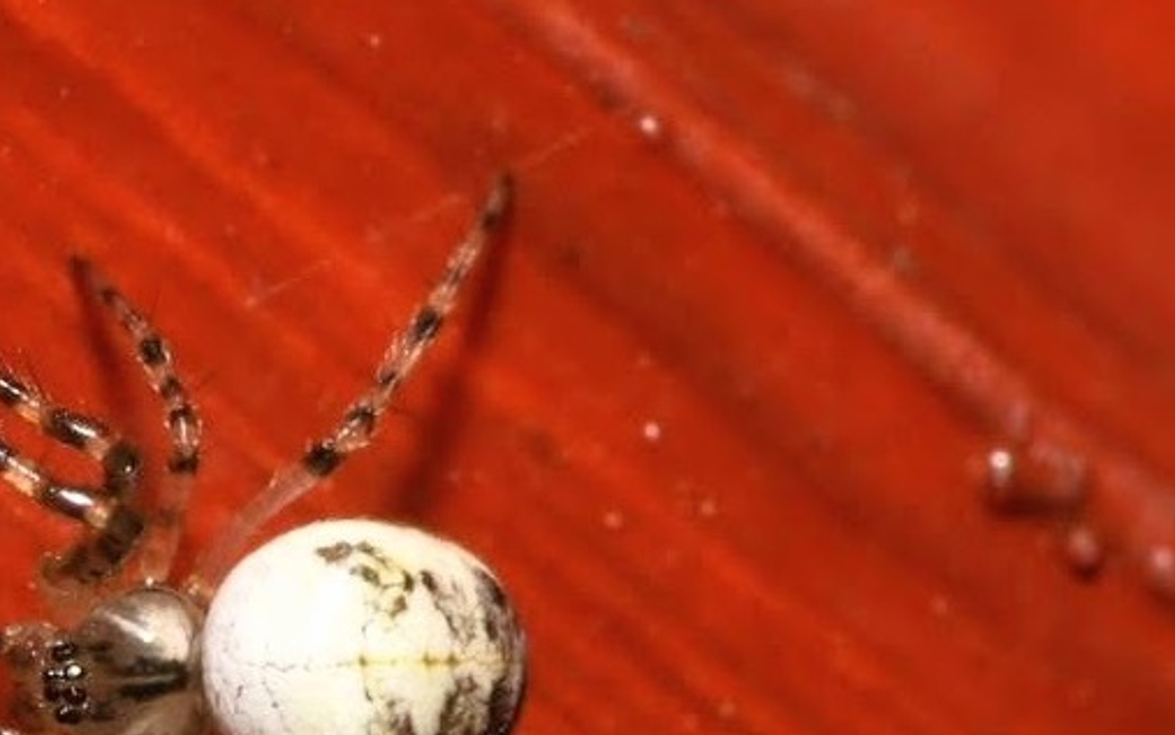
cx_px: 218
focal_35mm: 304
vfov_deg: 4.3
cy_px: 716
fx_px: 9735
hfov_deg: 6.9
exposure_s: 1/60
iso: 250
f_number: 32
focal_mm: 105
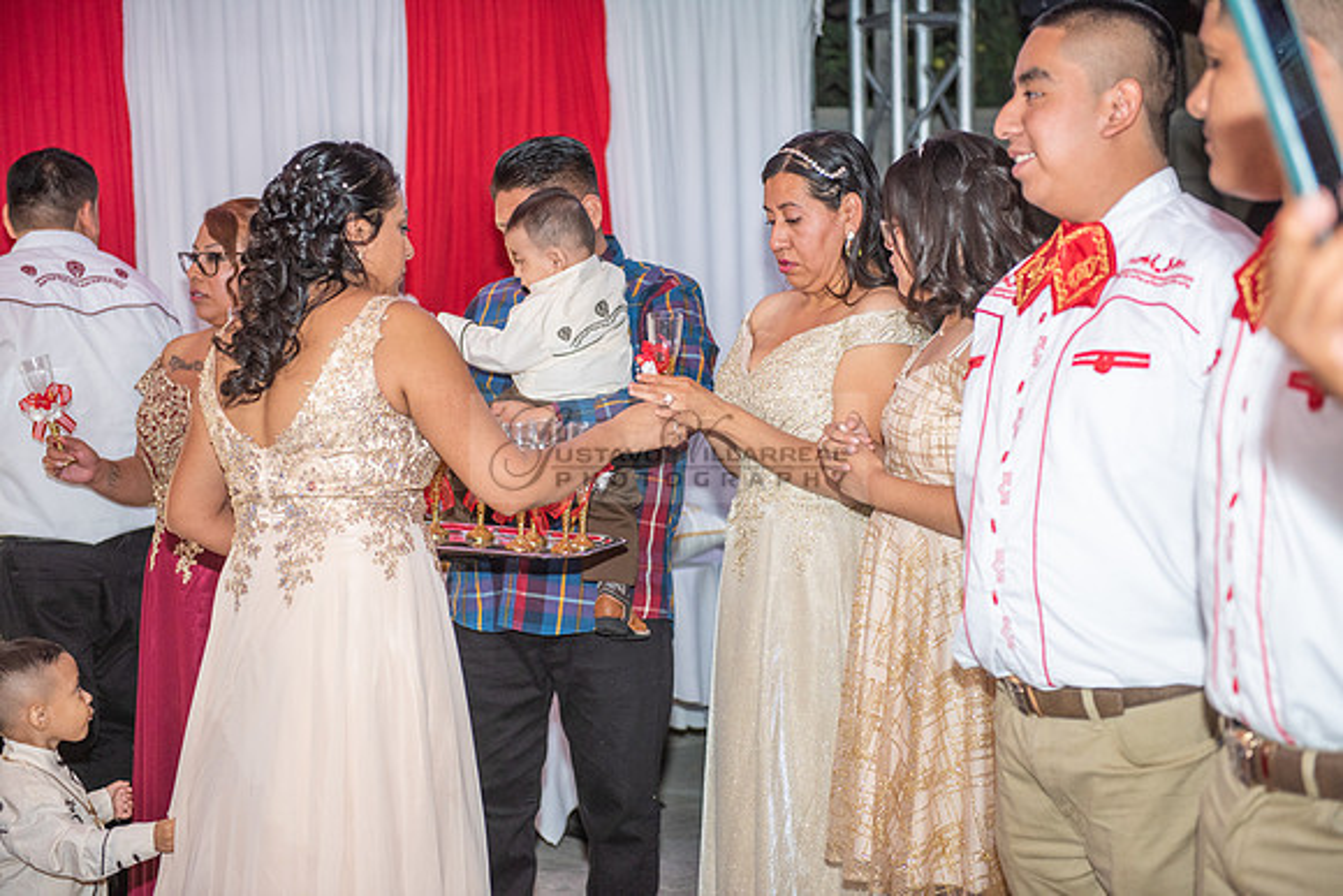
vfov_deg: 20.6
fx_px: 2463
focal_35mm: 66
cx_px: 672
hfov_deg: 30.5
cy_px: 448
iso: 800
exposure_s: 1/160
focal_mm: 66
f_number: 3.2
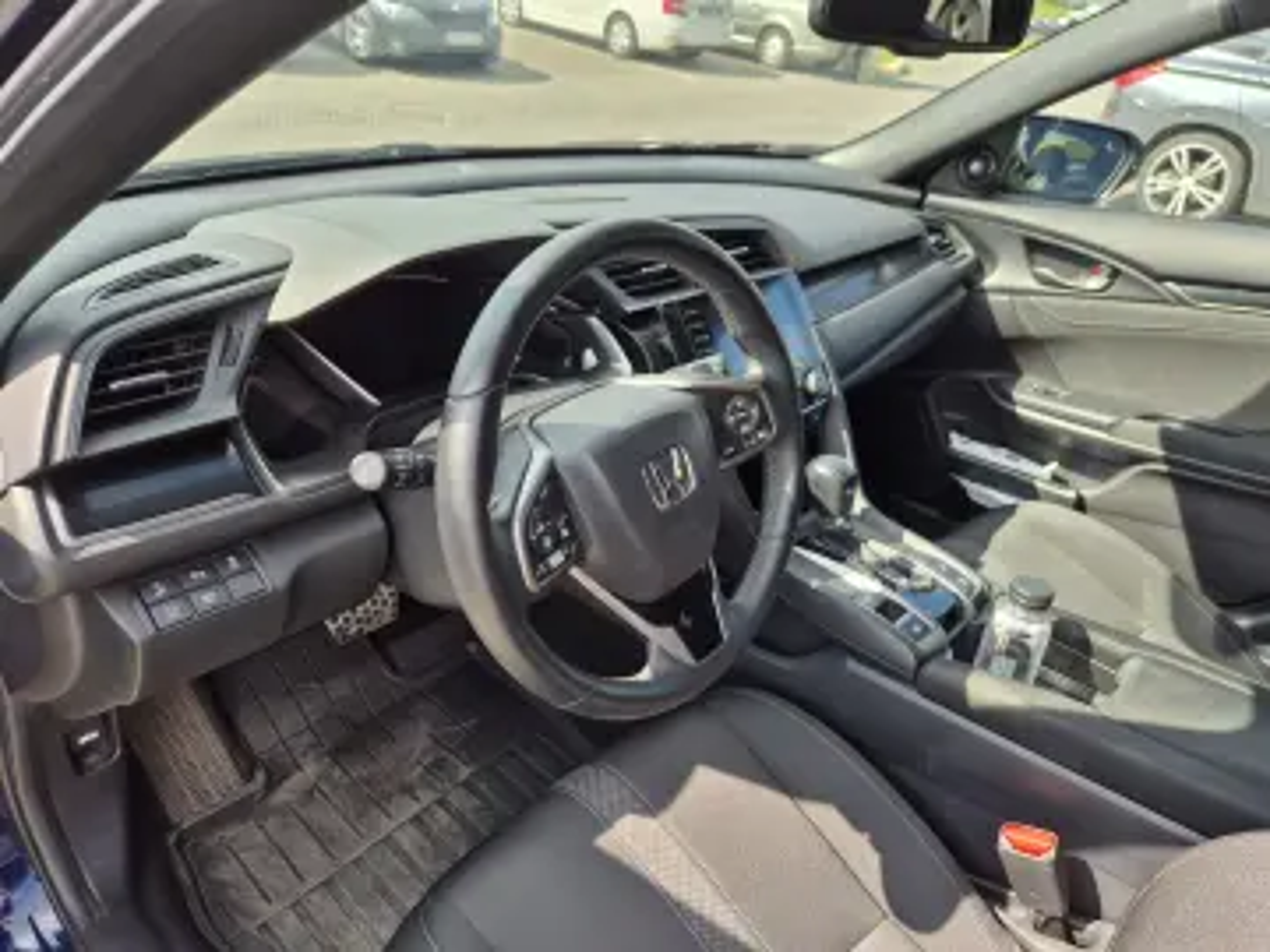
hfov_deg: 73.9
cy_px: 476
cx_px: 635
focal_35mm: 23
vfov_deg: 58.9
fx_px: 844
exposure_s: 1/264
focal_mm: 5.4
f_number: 1.8
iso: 25
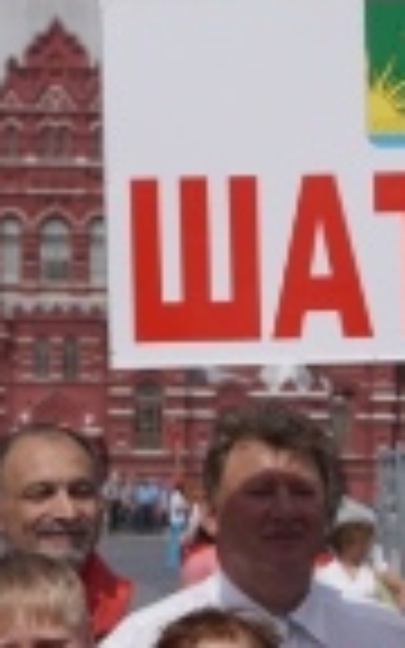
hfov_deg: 7.0
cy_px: 637
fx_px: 3299
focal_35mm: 187
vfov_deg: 11.1
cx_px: 284
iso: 100
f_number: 6.3
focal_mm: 35
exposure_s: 1/1000
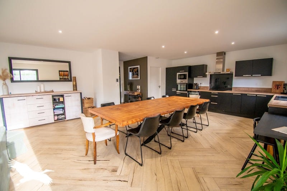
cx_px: 144
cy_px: 96
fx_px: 120
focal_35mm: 15
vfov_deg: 77.3
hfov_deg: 100.4
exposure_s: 1/100
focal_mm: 10
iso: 500
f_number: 5
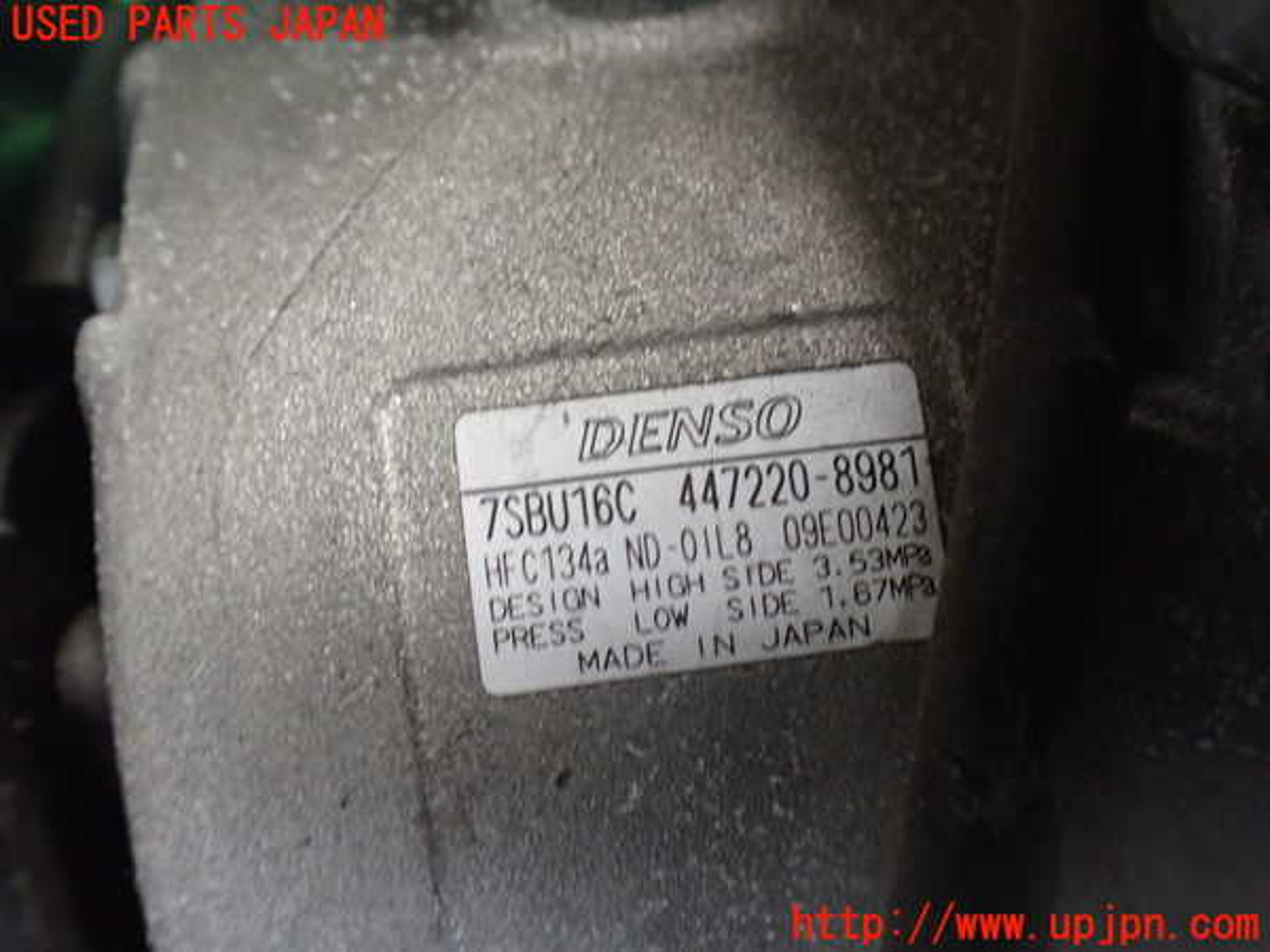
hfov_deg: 60.0
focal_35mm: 30
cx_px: 635
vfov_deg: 46.8
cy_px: 476
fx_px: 1101
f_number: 2.3
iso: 800
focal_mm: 5.4
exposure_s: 1/60
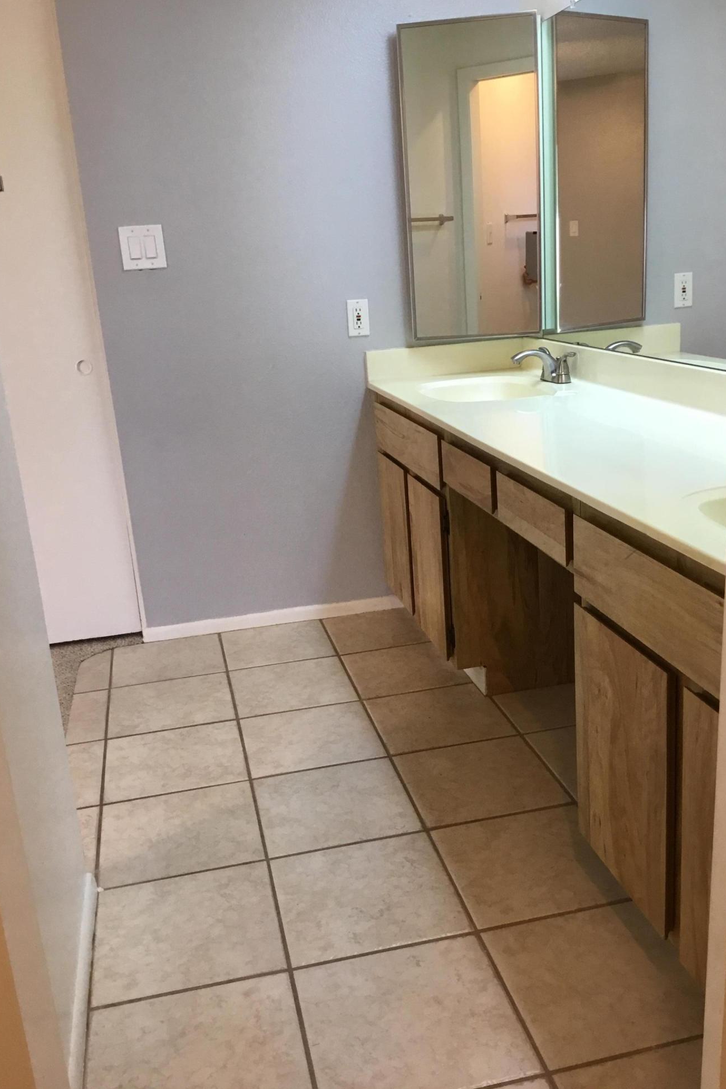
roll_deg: +3.3
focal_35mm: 33
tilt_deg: -16.3
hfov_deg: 40.0
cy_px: 538
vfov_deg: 57.2
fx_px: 998
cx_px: 384
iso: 100
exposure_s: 1/33
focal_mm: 3.3
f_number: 2.4
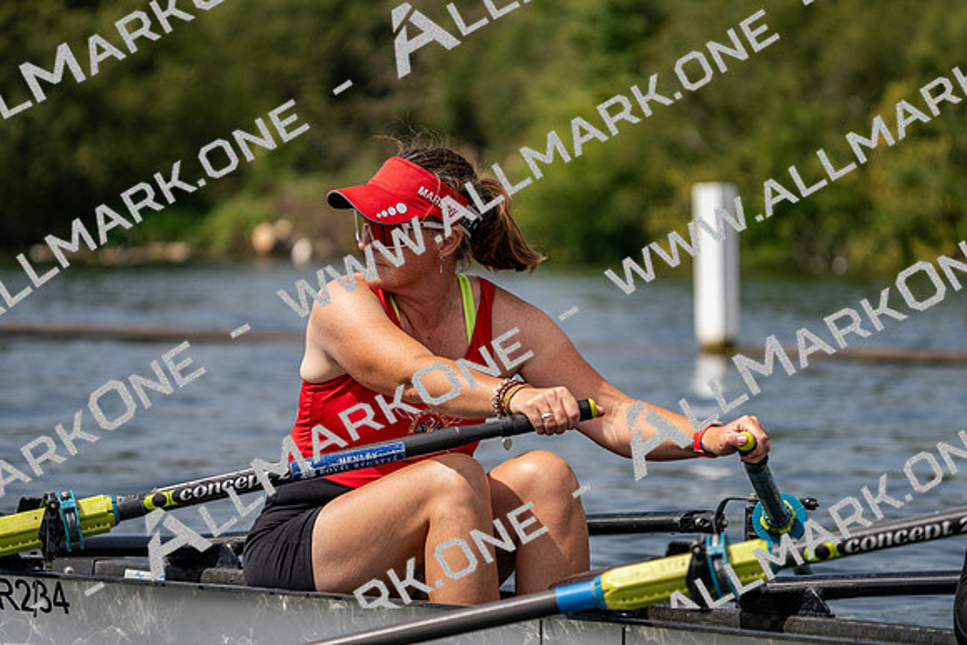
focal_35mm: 200
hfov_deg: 10.3
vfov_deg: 6.9
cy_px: 322
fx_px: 5373
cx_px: 484
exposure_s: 1/1600
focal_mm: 200
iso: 200
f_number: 5.6
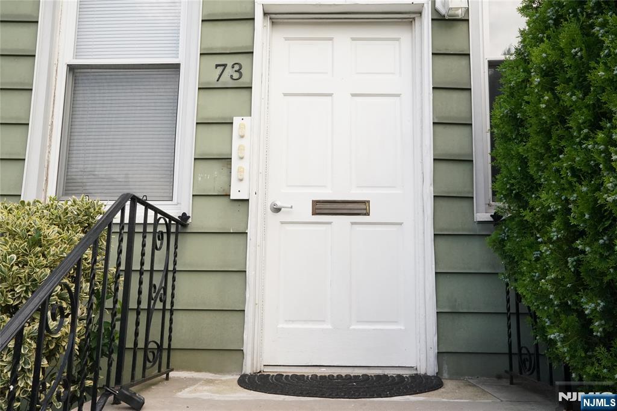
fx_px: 583
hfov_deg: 55.8
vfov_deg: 38.9
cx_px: 308
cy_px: 206
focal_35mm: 34
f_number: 22
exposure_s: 1/250
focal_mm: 34
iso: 5000
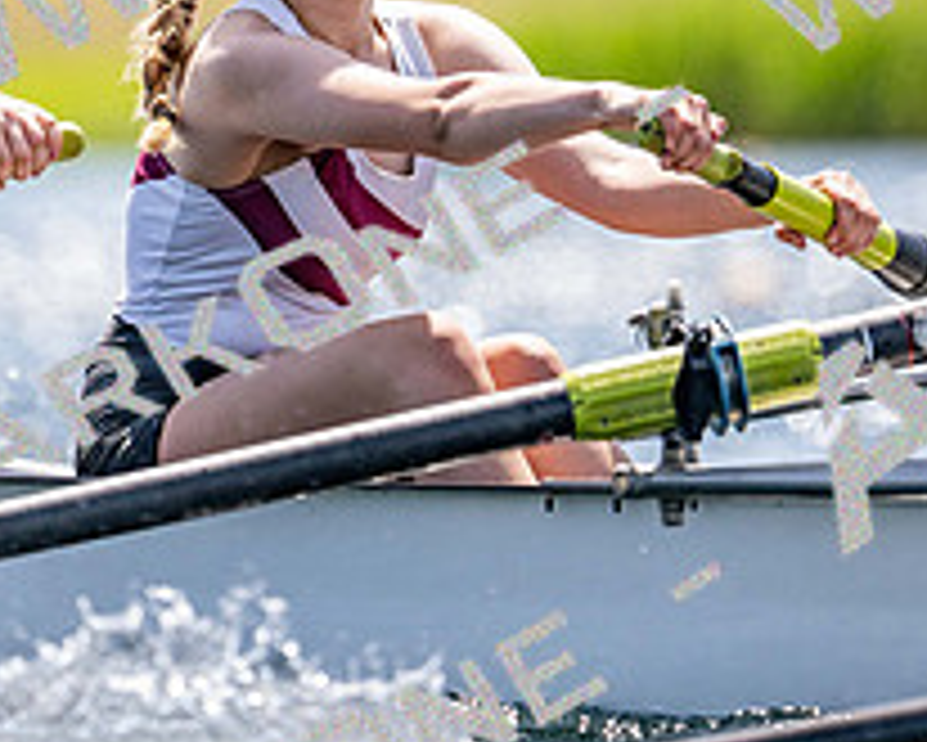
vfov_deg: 1.5
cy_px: 128
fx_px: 29068
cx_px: 432
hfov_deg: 1.8
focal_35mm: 1059
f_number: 4.5
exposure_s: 1/2500
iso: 250
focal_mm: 400
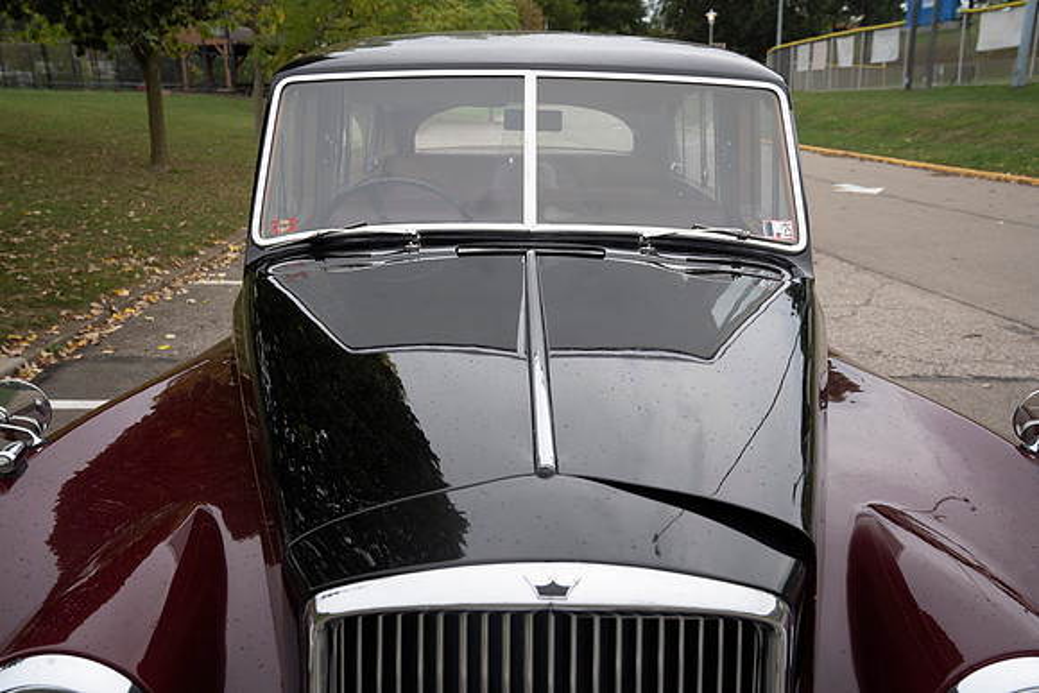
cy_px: 346
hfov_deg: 58.7
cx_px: 520
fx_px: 924
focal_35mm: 32
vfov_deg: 41.1
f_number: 5.6
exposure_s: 1/320
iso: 200
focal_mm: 32
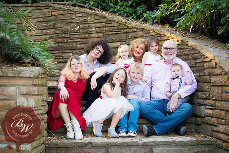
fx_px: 445
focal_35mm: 70
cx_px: 114
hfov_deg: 28.8
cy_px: 76
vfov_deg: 19.5
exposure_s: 1/30
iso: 200
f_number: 2.8
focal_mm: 70
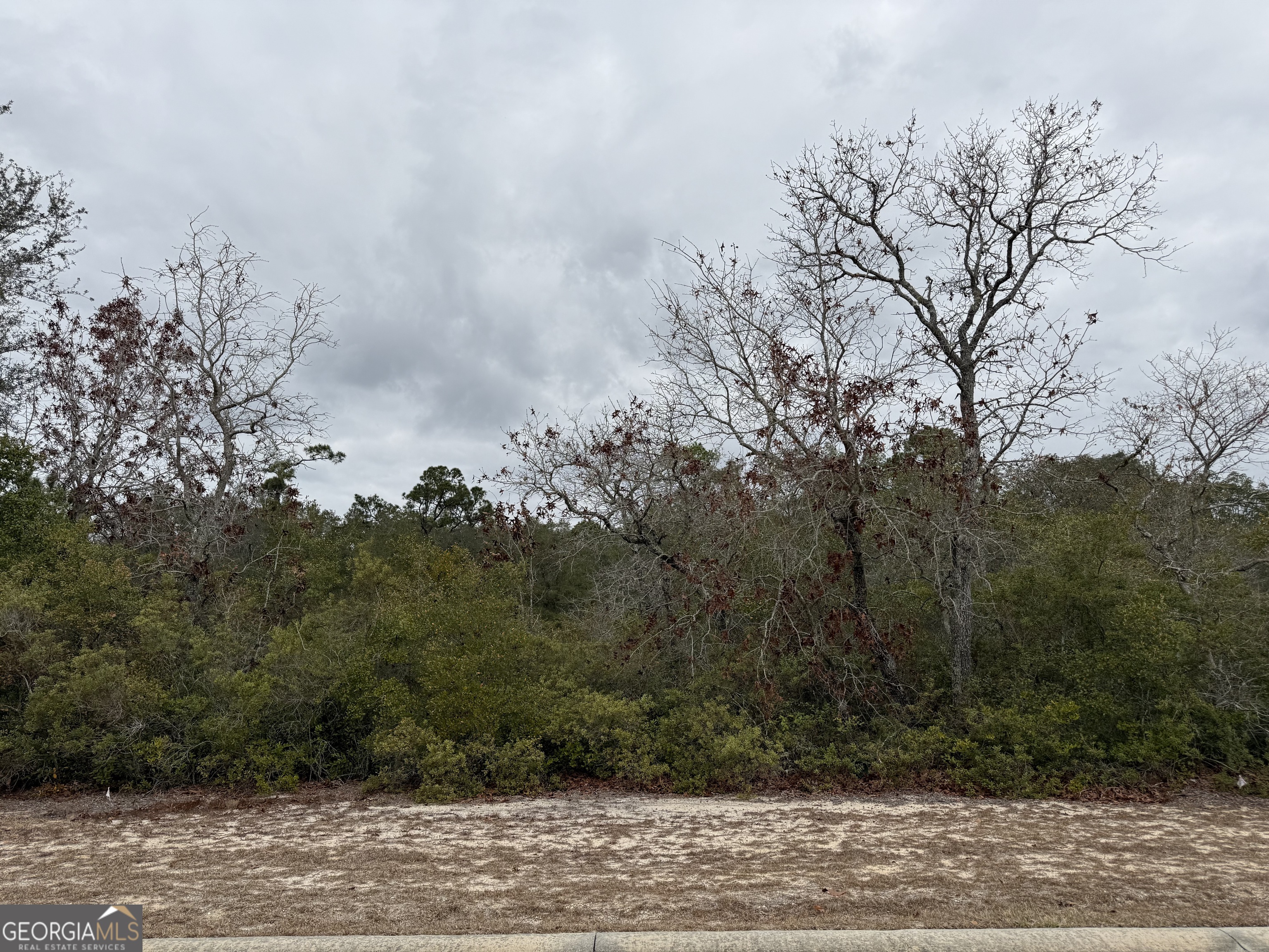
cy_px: 476
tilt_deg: +11.6
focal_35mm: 24
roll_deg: +0.1
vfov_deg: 56.8
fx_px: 880
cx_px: 634
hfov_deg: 71.6
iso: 80
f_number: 1.78
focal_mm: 6.76
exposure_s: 1/5714
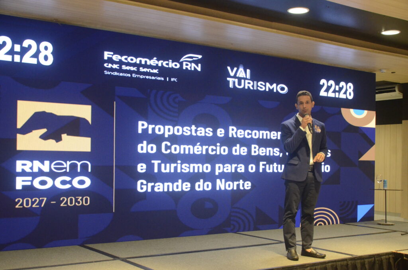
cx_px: 204
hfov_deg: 43.7
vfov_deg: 29.7
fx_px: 509
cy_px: 135
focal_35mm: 45
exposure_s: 1/125
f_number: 6.3
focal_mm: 30
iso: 4000
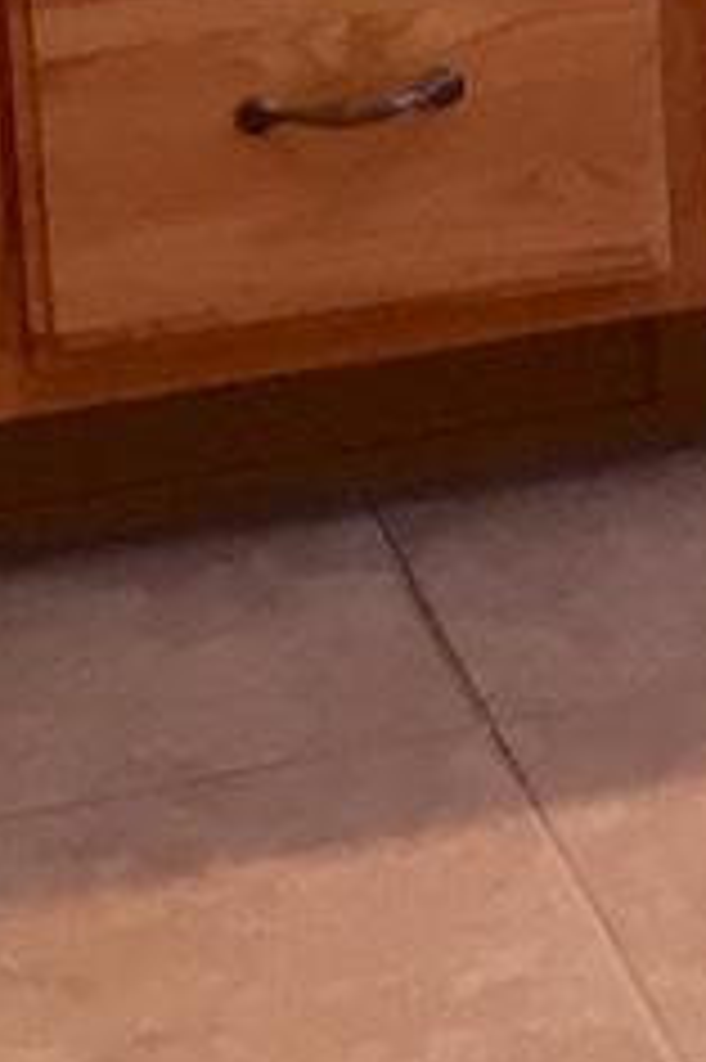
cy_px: -567
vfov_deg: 9.6
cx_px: 1583
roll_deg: +0.7
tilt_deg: -12.2
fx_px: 6157
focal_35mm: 209
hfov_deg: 6.3
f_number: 2.2
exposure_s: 1/30
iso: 100
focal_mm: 4.15
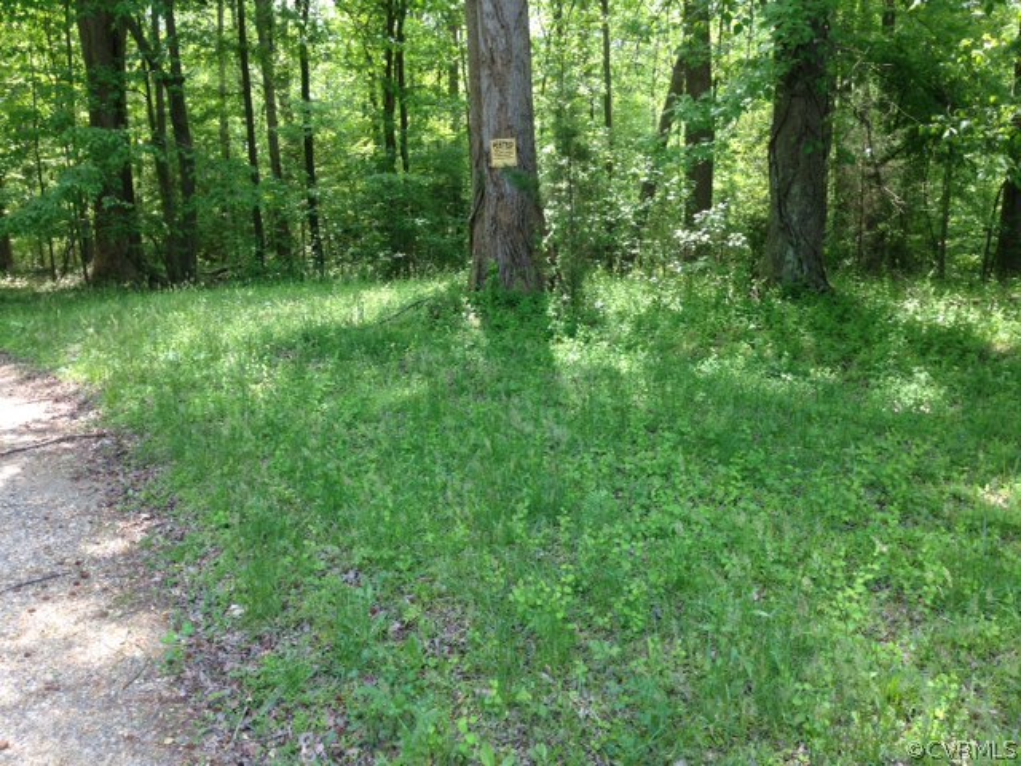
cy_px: 383
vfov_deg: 42.9
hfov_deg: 55.4
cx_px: 510
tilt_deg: -11.4
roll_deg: -0.5
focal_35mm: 33
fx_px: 973
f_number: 2.4
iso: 50
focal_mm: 4.12
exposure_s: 1/158
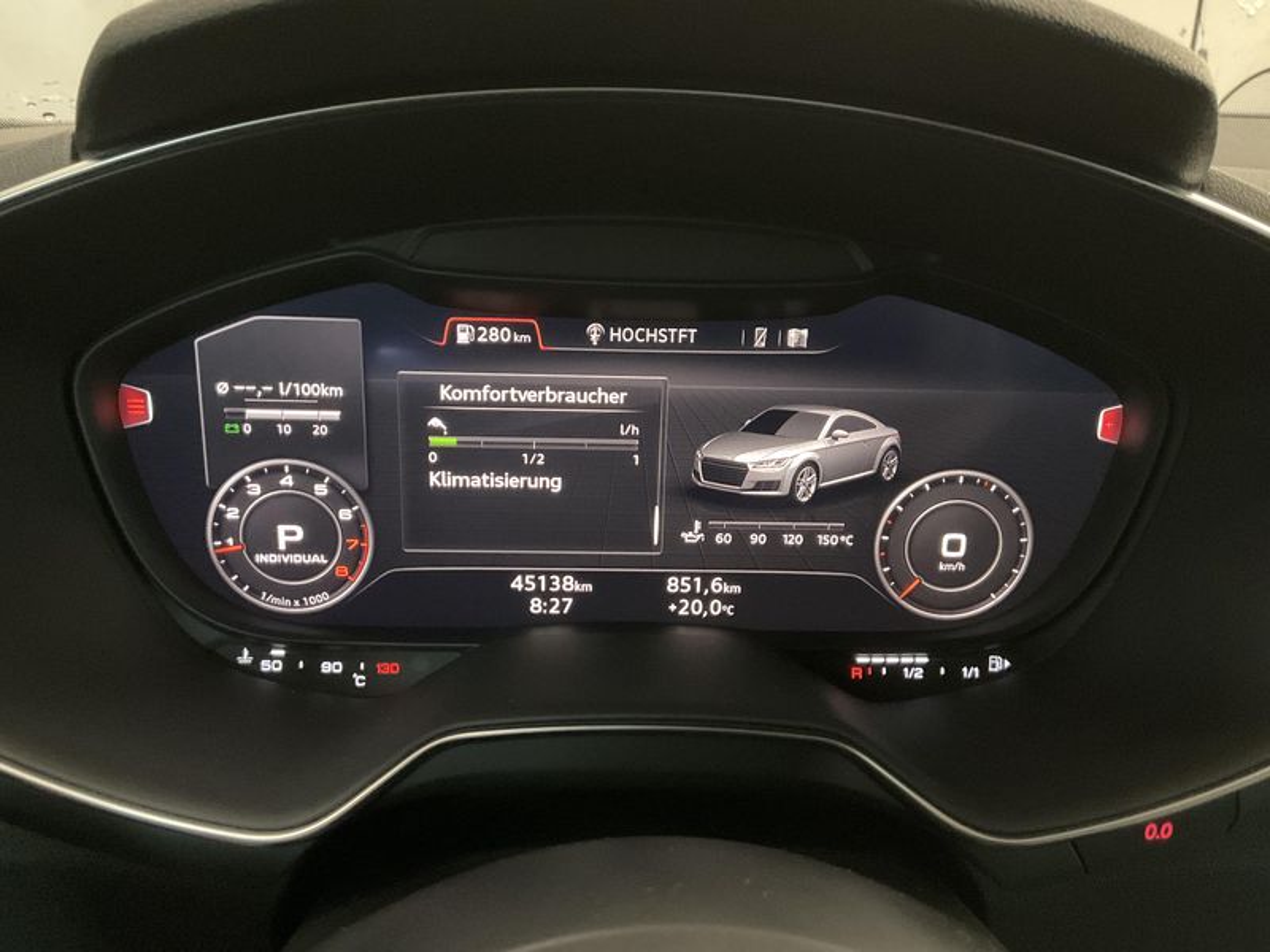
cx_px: 635
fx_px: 1064
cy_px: 476
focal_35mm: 29
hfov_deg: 61.7
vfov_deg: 48.2
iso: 500
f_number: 1.8
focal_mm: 3
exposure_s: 1/20
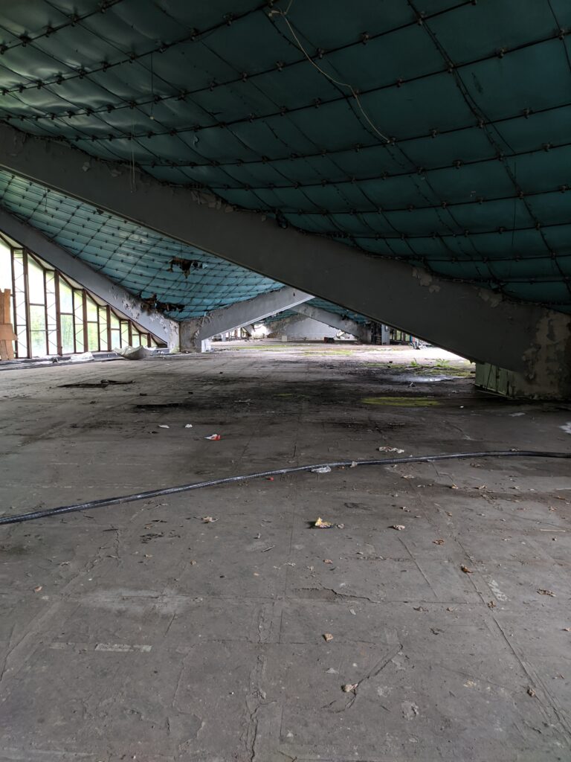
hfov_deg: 53.1
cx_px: 286
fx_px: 572
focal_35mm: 26
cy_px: 381
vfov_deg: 67.3
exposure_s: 1/33.3
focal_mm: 4.77
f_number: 1.75
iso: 357
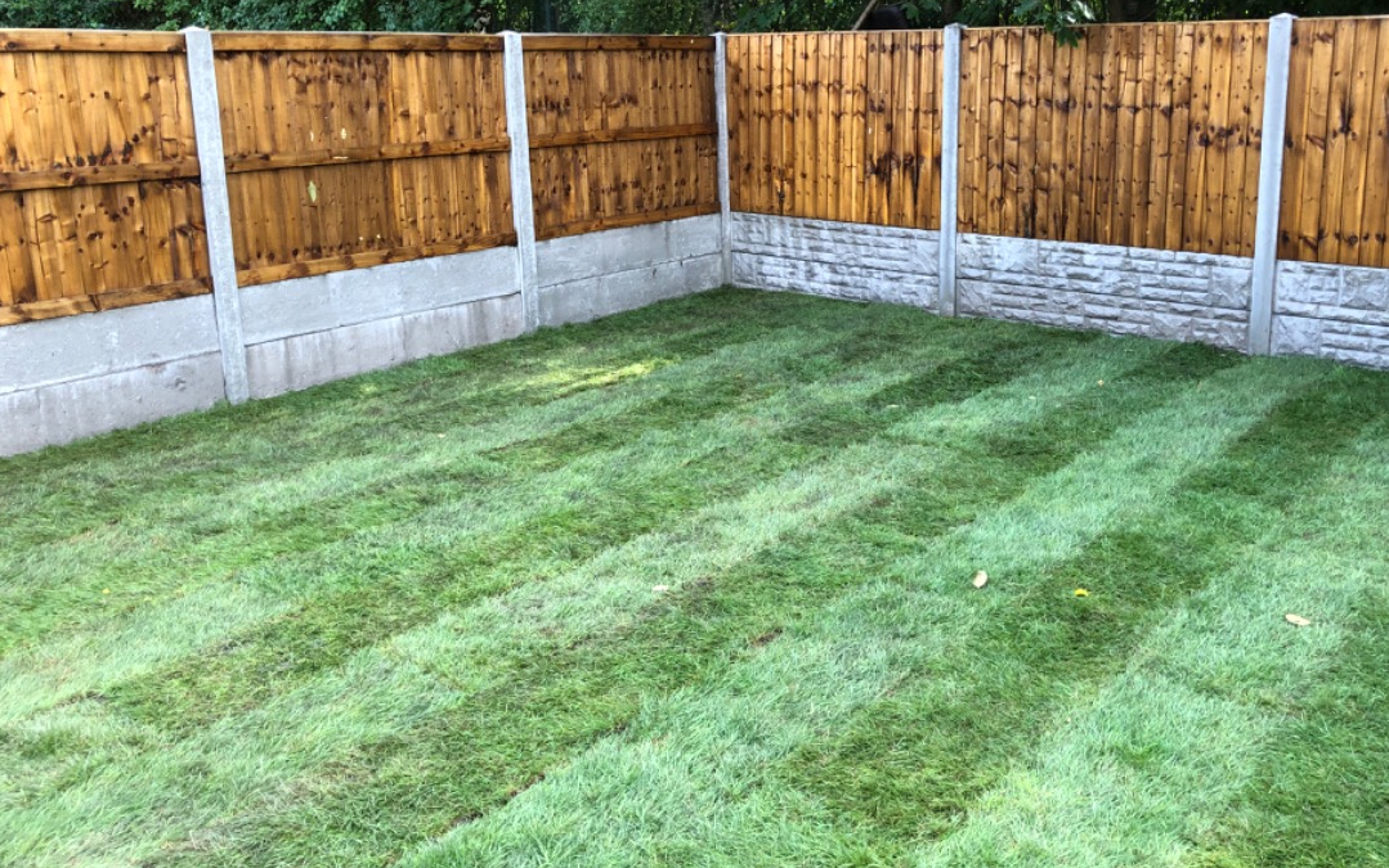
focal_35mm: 33
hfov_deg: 58.0
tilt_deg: -11.3
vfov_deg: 38.2
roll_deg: +0.7
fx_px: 1250
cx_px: 763
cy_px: 342
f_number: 1.8
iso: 40
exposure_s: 1/120
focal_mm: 3.99
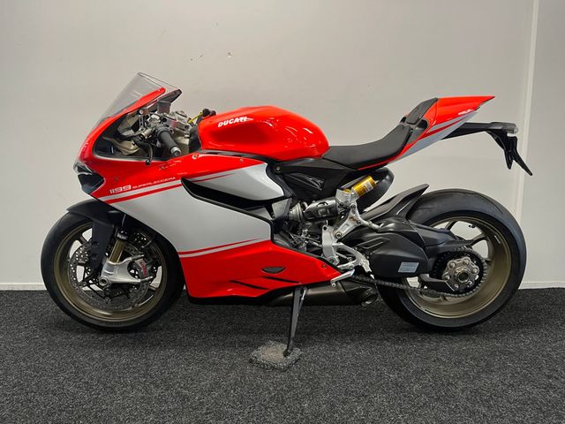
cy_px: 212
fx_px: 424
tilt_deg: -8.8
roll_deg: -0.6
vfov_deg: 53.1
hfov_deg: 67.3
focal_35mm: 26
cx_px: 282
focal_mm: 5.1
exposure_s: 1/50
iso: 100
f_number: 1.6
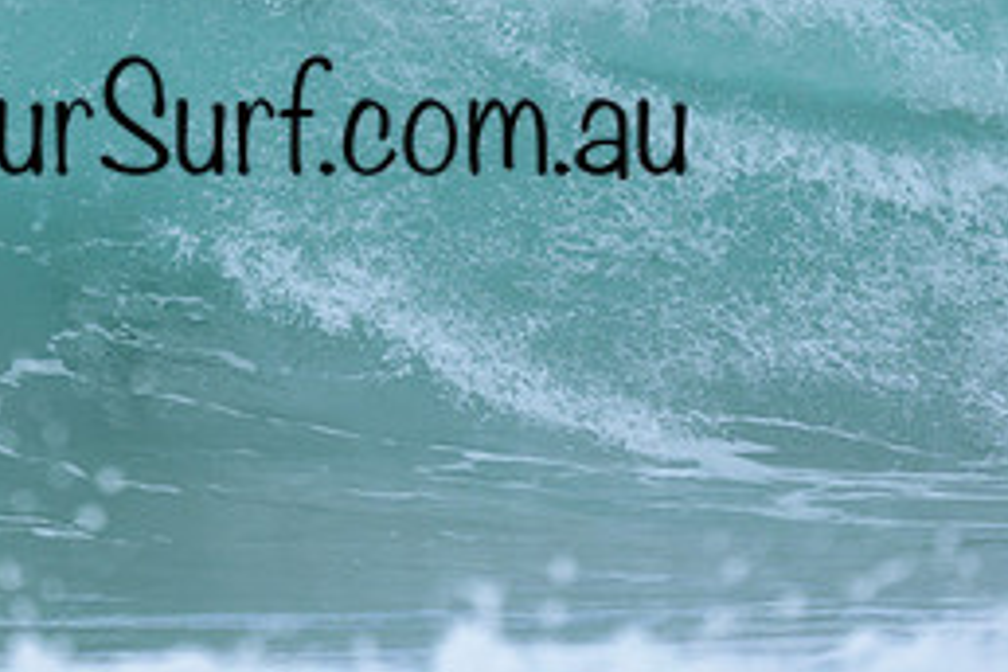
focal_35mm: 1799
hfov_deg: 1.1
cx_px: 273
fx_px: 50368
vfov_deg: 0.8
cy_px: 84
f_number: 6.3
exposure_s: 1/1600
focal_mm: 800
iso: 320
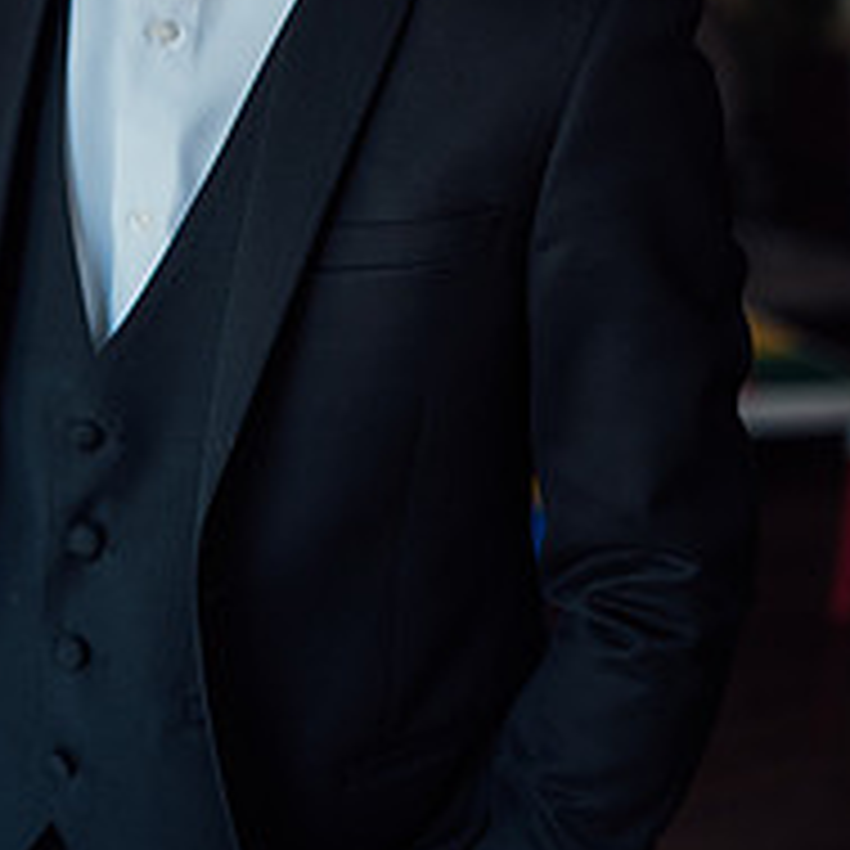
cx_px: 225
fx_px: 1972
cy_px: 112
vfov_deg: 23.8
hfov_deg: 24.1
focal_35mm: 71
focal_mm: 35
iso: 320
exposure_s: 1/640
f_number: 1.4
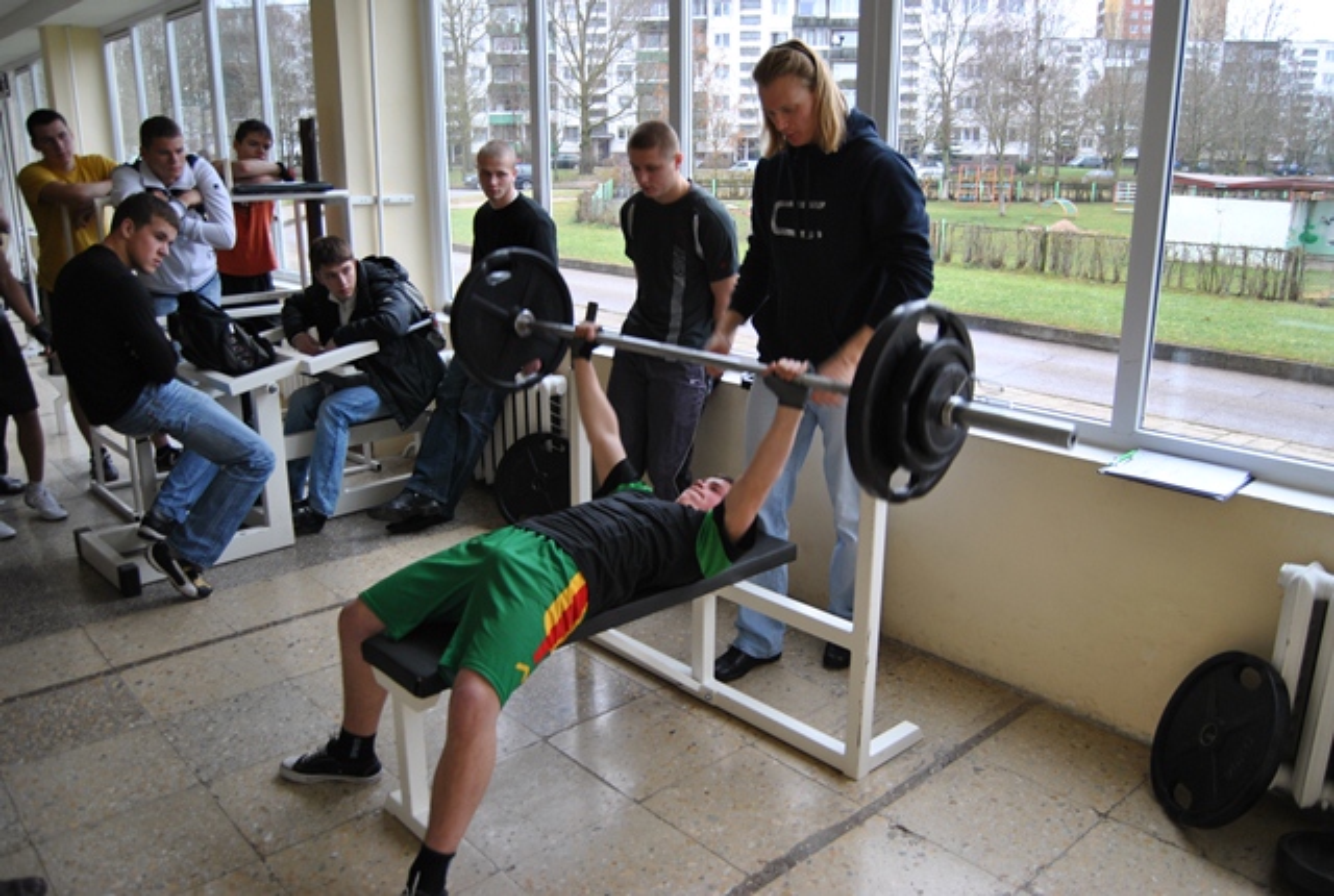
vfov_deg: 48.2
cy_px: 448
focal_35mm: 27
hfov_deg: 67.3
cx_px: 667
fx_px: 1003
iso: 200
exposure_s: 1/40
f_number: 3.5
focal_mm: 18
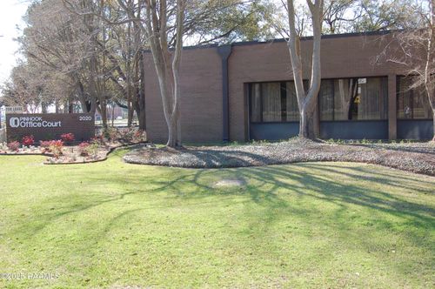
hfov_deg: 49.6
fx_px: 471
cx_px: 218
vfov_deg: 34.1
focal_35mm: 39
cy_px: 144
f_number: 10
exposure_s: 1/200
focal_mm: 26
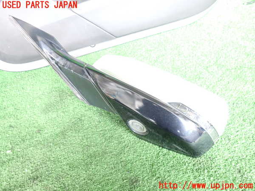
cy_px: 96
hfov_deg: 69.4
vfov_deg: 54.9
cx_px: 128
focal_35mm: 25
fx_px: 184
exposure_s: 1/30
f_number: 2
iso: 800
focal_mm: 4.5
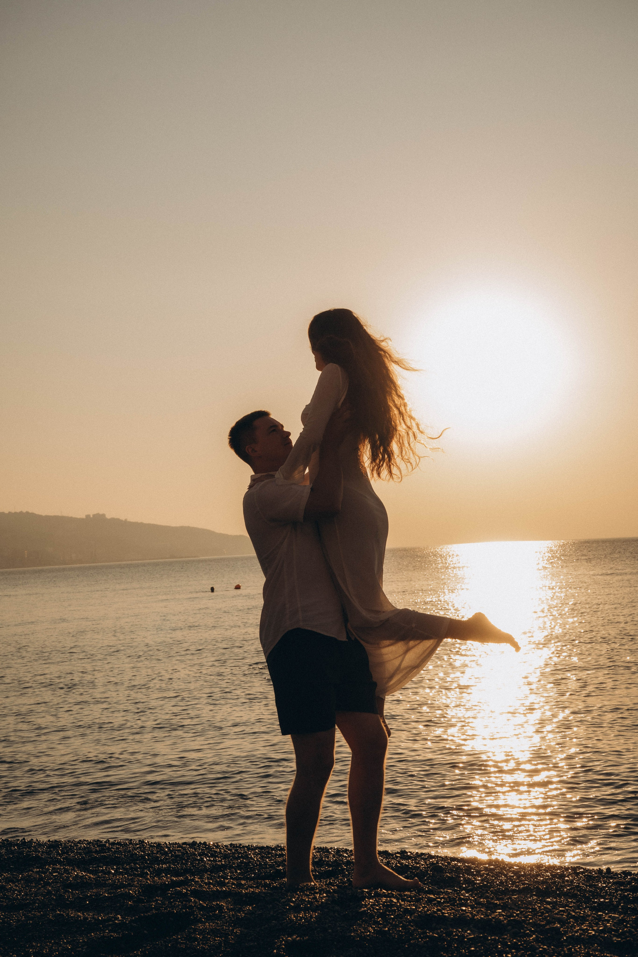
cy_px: 478
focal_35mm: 56
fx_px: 1489
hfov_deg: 24.2
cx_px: 319
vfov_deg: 35.6
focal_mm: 56
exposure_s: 1/500
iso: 500
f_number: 11
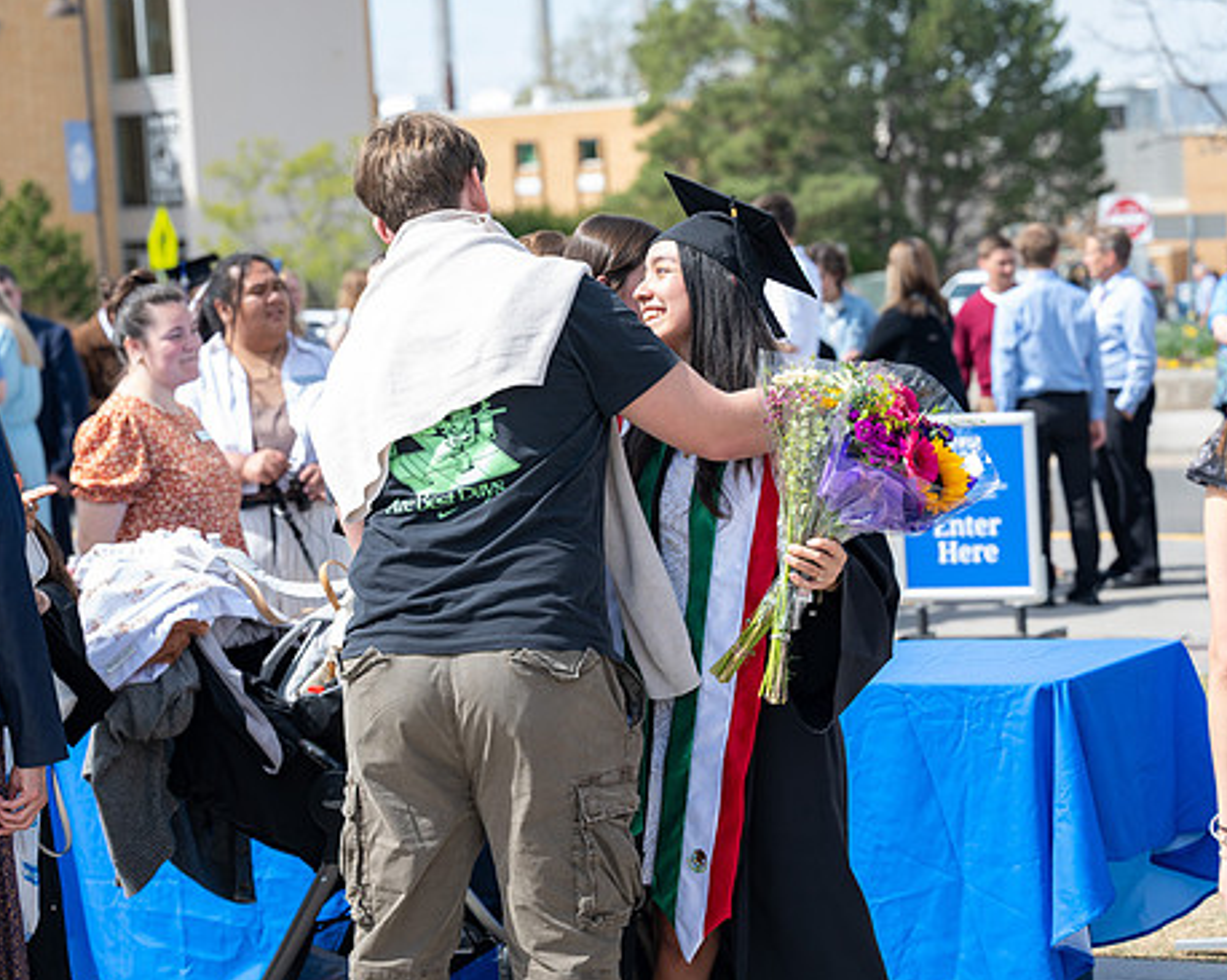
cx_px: 577
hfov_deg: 19.4
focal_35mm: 99
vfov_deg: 15.5
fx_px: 3594
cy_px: 387
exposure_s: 1/320
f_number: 3.5
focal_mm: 70
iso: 50
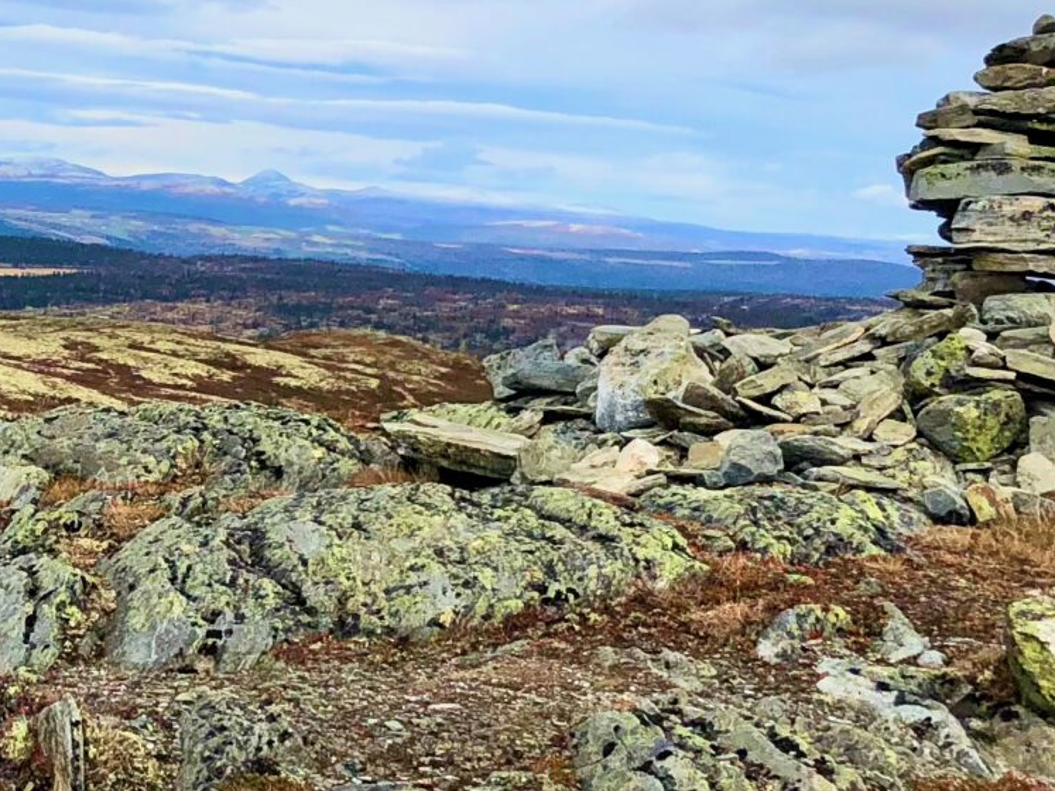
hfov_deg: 19.8
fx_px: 2925
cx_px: 4
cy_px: 357
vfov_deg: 15.4
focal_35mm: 96
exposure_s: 1/1779
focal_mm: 3.99
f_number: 1.8
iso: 20
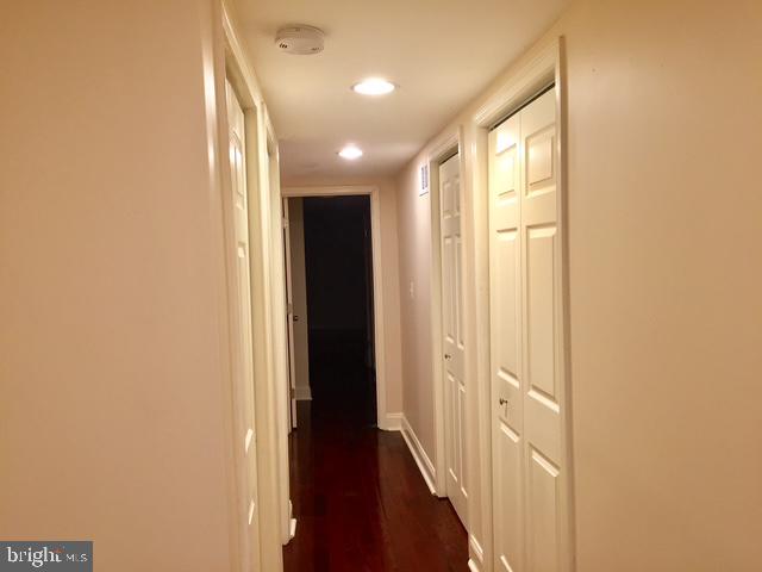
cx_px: 381
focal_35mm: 29
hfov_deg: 61.7
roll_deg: +0.5
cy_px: 286
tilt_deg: -3.7
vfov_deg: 48.2
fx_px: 638
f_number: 2.2
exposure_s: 1/30
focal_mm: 4.15
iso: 80
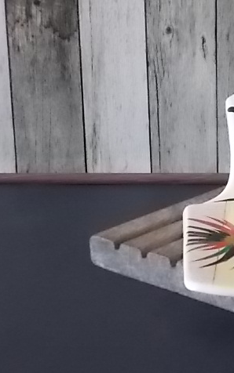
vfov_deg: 22.1
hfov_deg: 13.7
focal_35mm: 94
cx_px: 242
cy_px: 187
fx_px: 958
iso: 800
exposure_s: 1/40
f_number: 5.3
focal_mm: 11.8
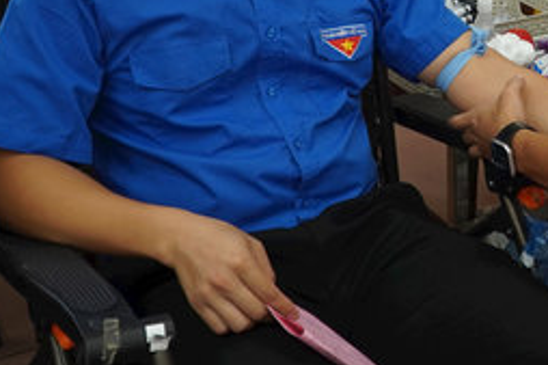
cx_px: 539
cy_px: 17
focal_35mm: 67
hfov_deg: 28.4
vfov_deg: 19.8
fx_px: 1020
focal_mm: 21
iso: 640
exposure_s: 1/100
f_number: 4
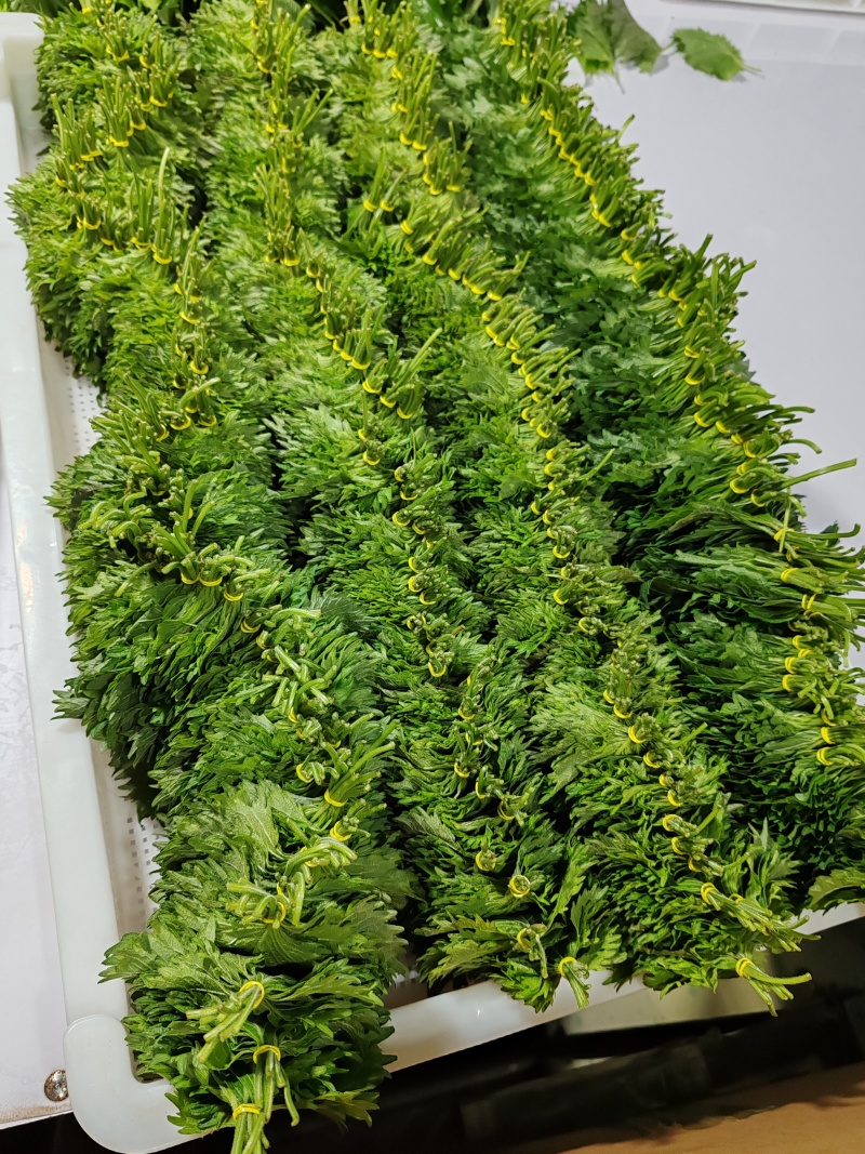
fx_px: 900
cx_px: 432
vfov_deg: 65.3
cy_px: 577
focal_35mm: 27
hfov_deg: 51.3
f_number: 1.9
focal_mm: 6.12
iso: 400
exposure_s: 1/100
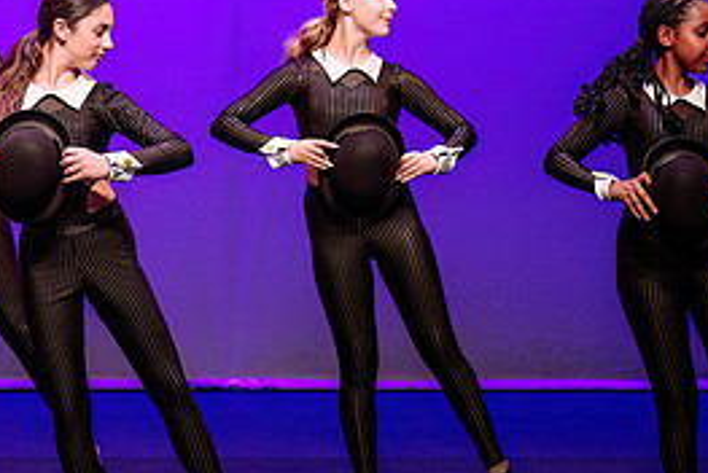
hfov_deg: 6.2
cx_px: 53
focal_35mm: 334
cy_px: 122
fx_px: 6576
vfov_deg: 4.1
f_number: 3.5
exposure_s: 1/320
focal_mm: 135
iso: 1250
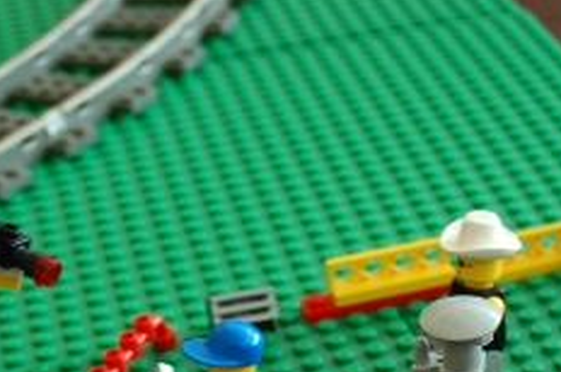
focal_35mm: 124
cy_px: 622
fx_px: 1930
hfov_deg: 16.4
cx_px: 435
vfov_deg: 10.5
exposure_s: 1/15
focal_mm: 24
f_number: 3.8
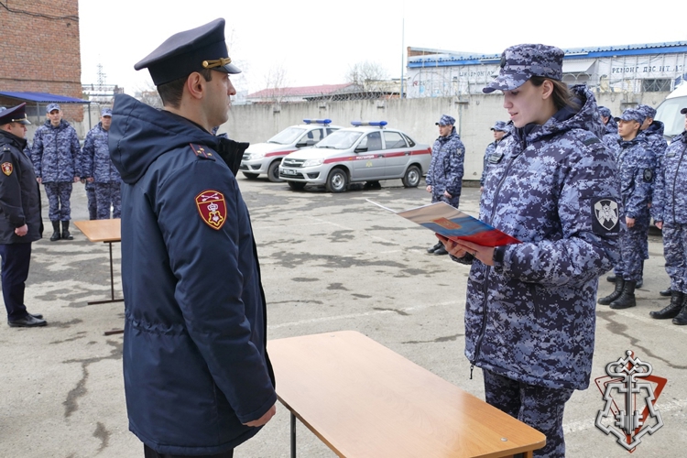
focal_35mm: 38
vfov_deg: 35.1
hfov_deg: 50.7
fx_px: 725
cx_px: 344
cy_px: 229
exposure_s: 1/500
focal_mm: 13.7
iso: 125
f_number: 3.1
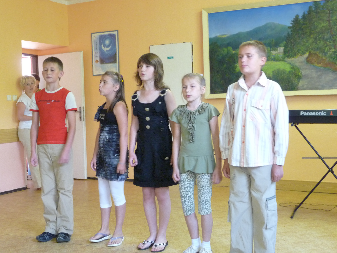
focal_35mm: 48
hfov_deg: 39.7
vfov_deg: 30.3
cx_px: 168
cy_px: 126
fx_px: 467
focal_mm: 8
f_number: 4.2
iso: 400
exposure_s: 1/13
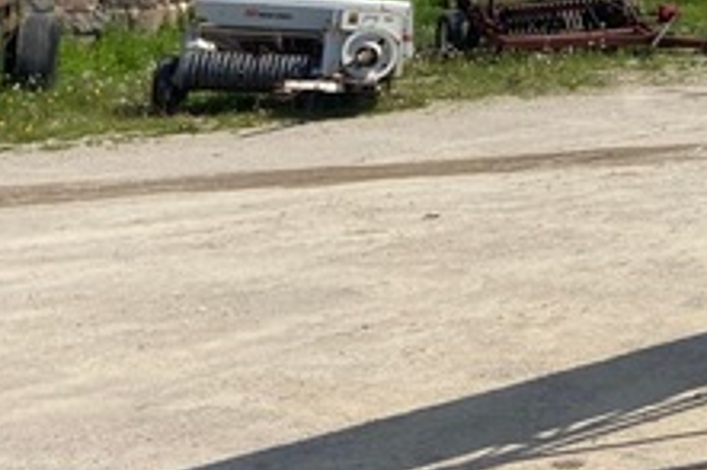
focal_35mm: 98
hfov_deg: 18.9
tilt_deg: +3.8
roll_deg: +0.5
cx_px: 976
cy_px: -179
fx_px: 1923
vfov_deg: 13.3
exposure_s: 1/5747
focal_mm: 4.25
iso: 32
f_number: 1.8
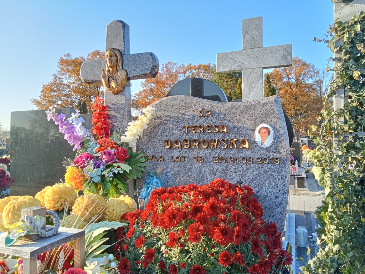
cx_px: 182
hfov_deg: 65.3
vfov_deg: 51.4
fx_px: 285
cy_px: 137
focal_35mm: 27
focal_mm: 2.79
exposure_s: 1/166
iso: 100
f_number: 2
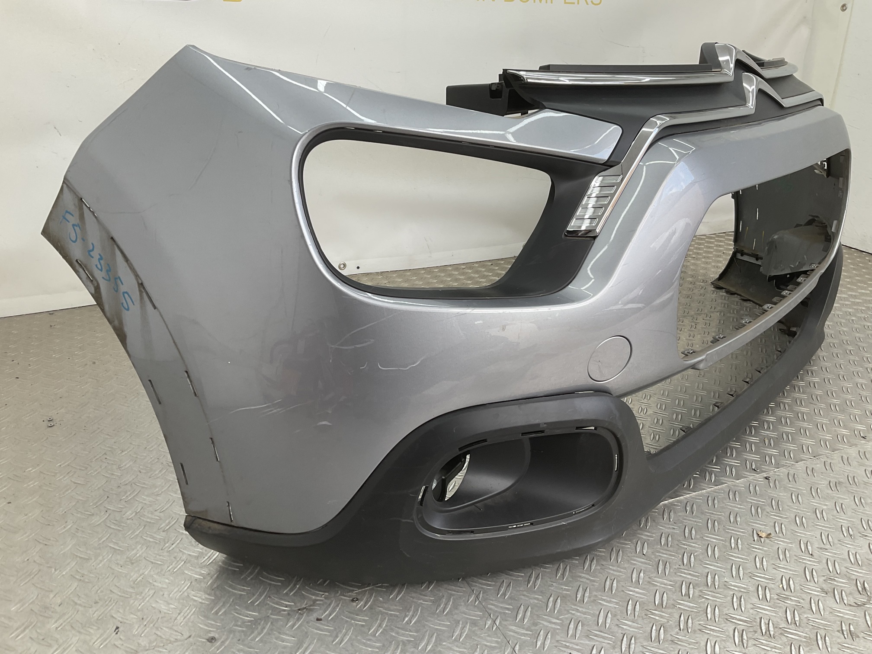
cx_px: 436
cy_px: 327
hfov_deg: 61.7
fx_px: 731
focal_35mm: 29
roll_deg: -4.2
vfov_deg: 48.2
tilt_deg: -22.3
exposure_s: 1/101
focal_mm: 3
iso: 16
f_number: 1.8
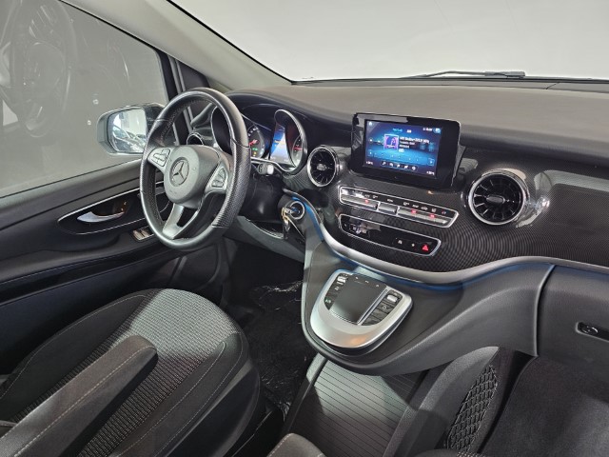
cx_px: 304
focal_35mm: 23
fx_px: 405
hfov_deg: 73.9
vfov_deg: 58.9
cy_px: 228
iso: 500
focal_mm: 6.3
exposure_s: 1/50
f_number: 1.7
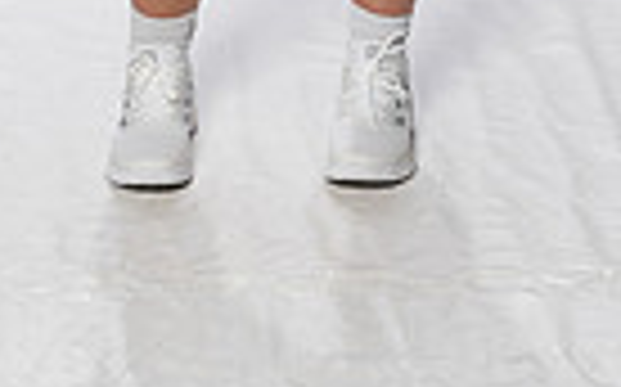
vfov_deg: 7.1
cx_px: 261
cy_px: -518
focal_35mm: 173
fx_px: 2926
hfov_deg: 12.1
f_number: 8
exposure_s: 1/250
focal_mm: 52
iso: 640
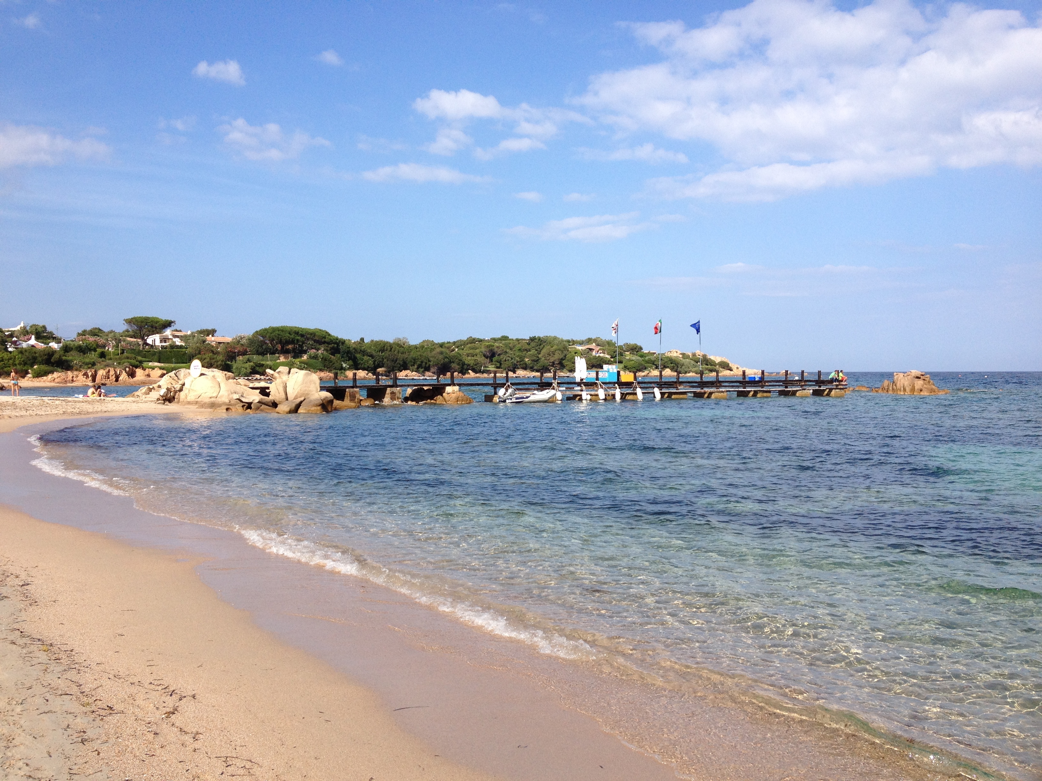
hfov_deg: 52.6
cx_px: 521
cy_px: 390
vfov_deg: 40.7
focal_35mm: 35
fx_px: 1054
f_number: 2.4
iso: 50
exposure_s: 1/1672
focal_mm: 4.28
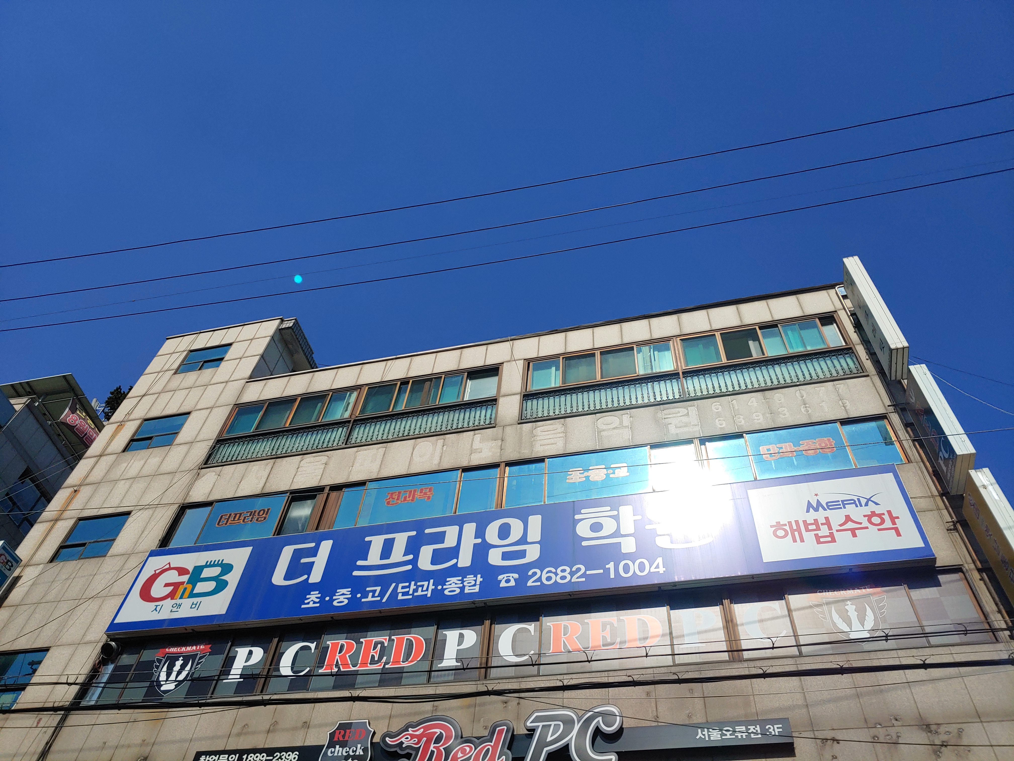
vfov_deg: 54.9
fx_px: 732
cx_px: 507
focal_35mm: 25
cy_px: 380
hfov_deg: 69.4
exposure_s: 1/6667
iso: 50
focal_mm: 4.23
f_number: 1.5
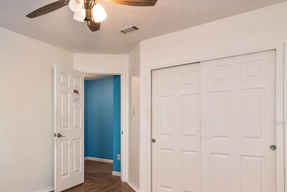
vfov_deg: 51.1
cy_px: 123
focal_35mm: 25
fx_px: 197
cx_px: 82
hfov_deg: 68.6
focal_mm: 11
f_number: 8
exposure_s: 1/60
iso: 1600
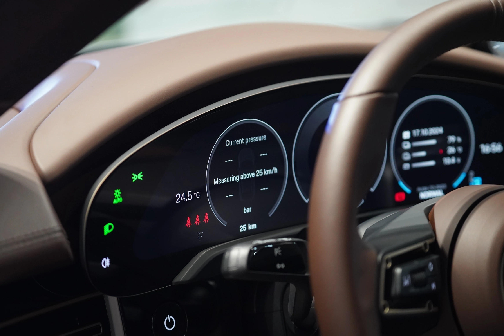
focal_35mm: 91
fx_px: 1274
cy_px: 170
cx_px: 257
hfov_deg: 22.4
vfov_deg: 15.0
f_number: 4
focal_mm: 87
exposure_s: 1/160
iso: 5000
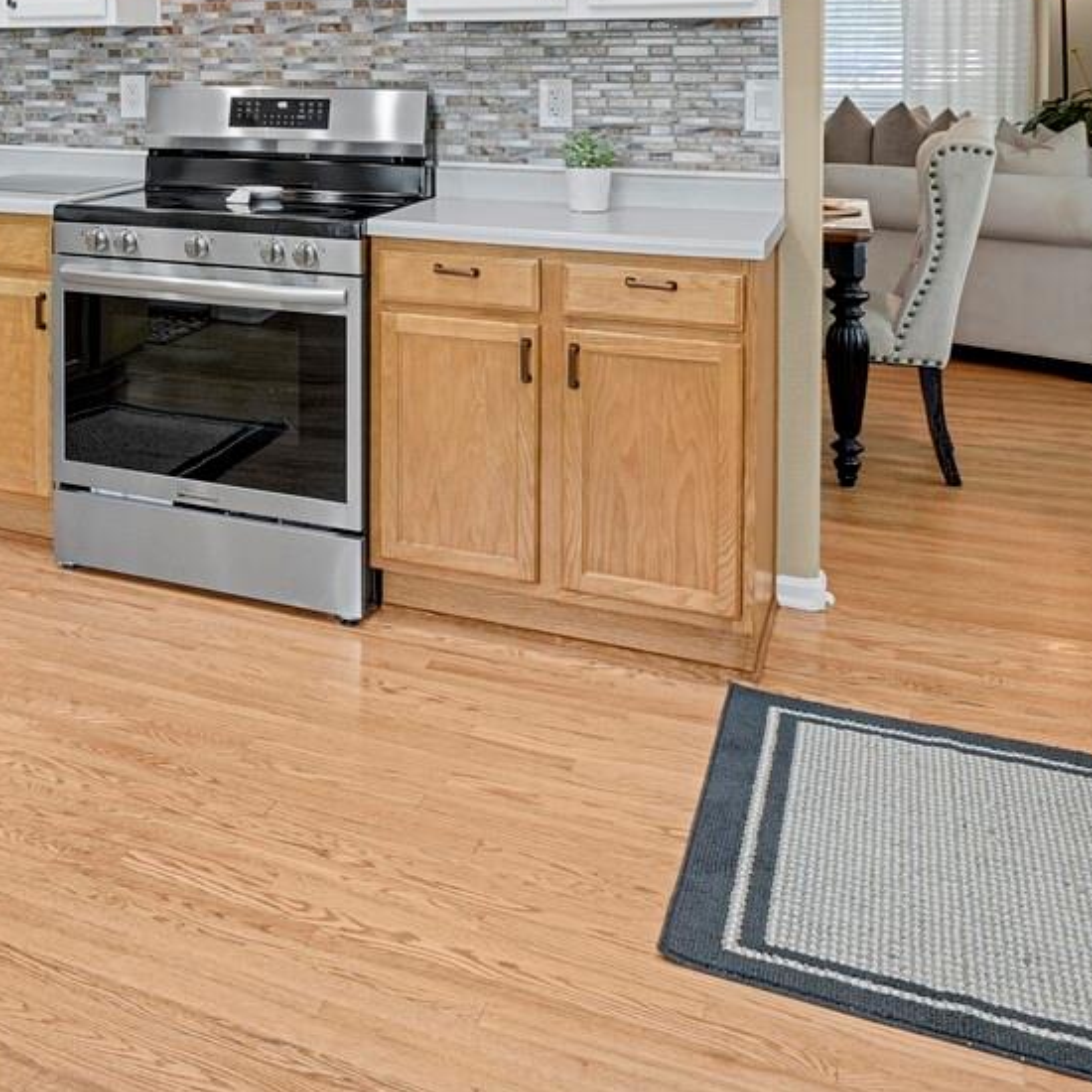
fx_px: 1499
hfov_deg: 33.9
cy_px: 44
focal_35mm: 42
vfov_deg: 36.6
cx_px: -150
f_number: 8
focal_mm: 17
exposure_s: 2.5
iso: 250
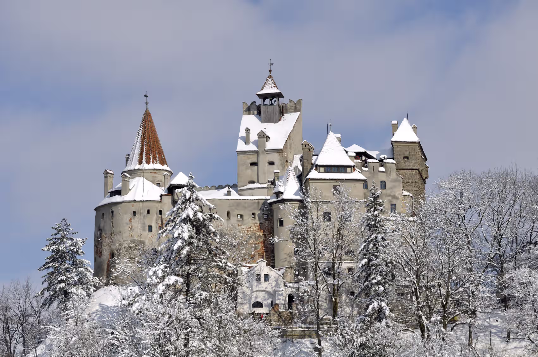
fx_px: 1567
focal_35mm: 105
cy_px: 178
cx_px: 269
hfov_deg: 19.5
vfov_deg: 13.0
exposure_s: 1/1000
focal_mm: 70
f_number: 8
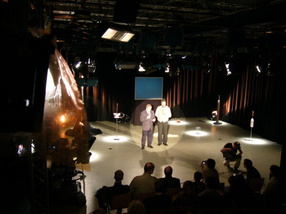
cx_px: 143
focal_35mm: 35
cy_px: 107
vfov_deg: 40.7
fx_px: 289
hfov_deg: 52.6
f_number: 2.8
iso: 200
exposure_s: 1/8
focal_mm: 5.8
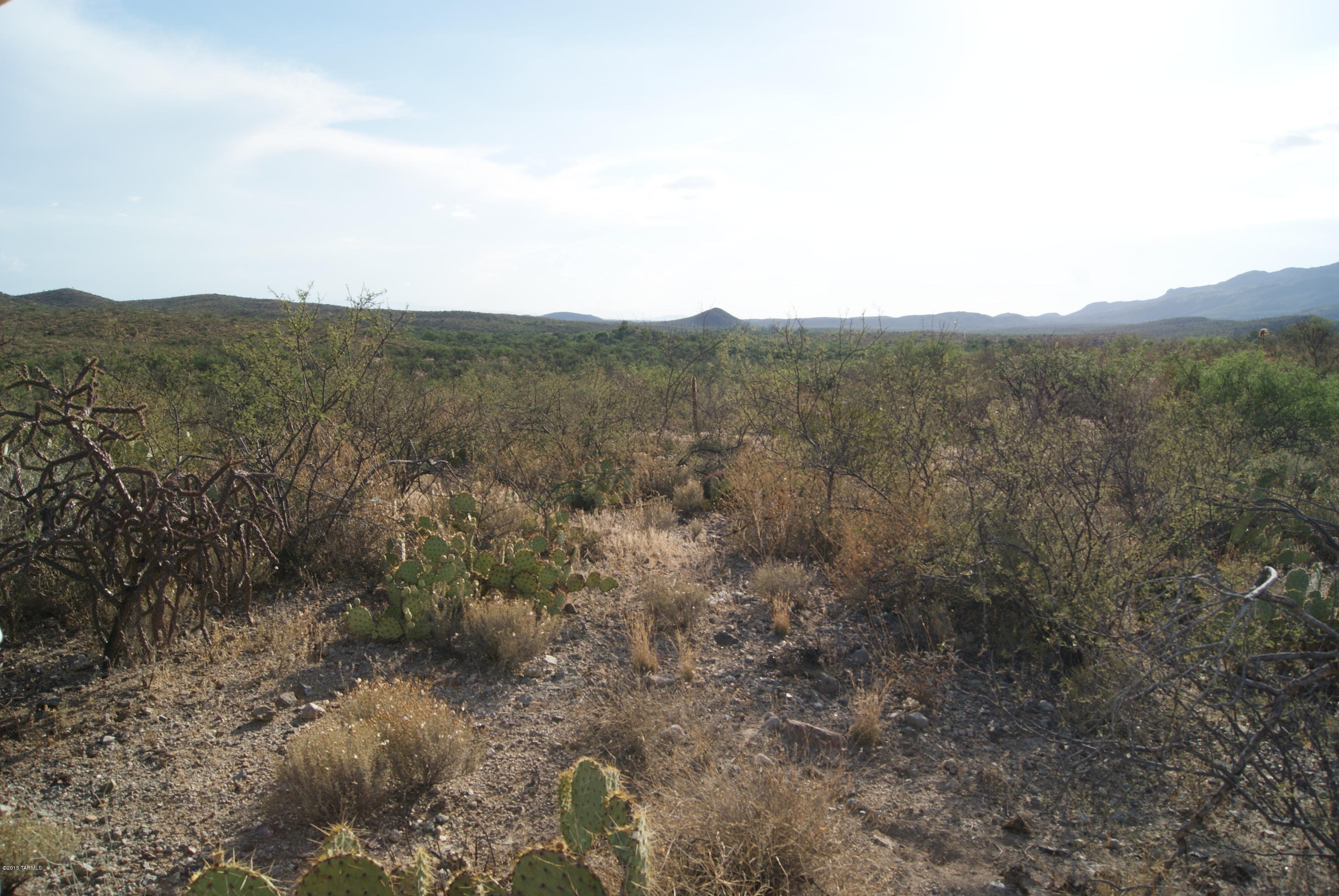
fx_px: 1005
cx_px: 670
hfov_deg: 67.3
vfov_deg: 48.0
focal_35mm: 27
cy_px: 448
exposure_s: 1/160
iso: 100
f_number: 11
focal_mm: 18
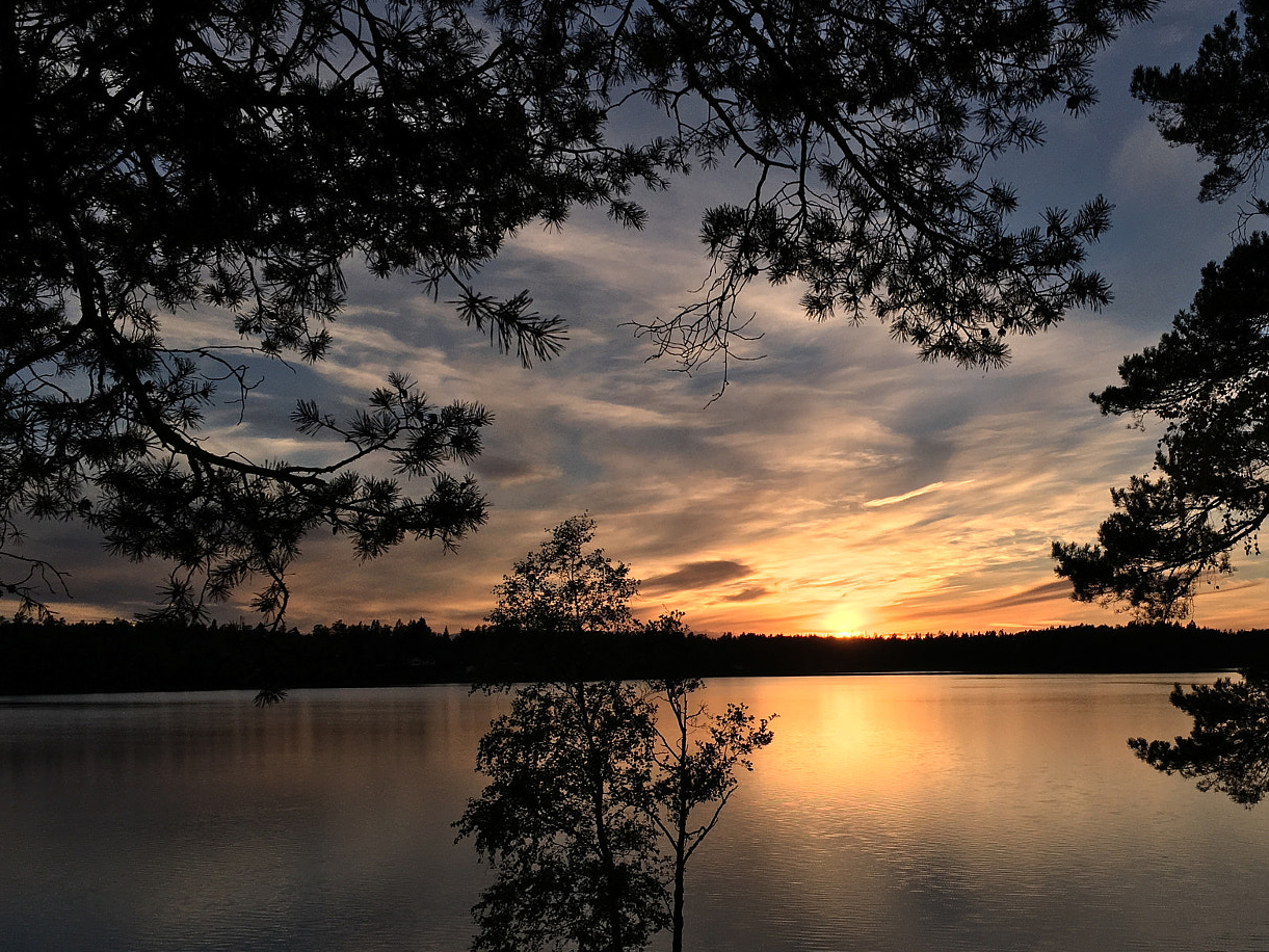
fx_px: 1393
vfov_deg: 37.5
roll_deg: +1.6
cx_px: 809
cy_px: 586
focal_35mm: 38
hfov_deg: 48.4
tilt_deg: +3.5
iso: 25
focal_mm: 4.15
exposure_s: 1/1923
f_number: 2.2
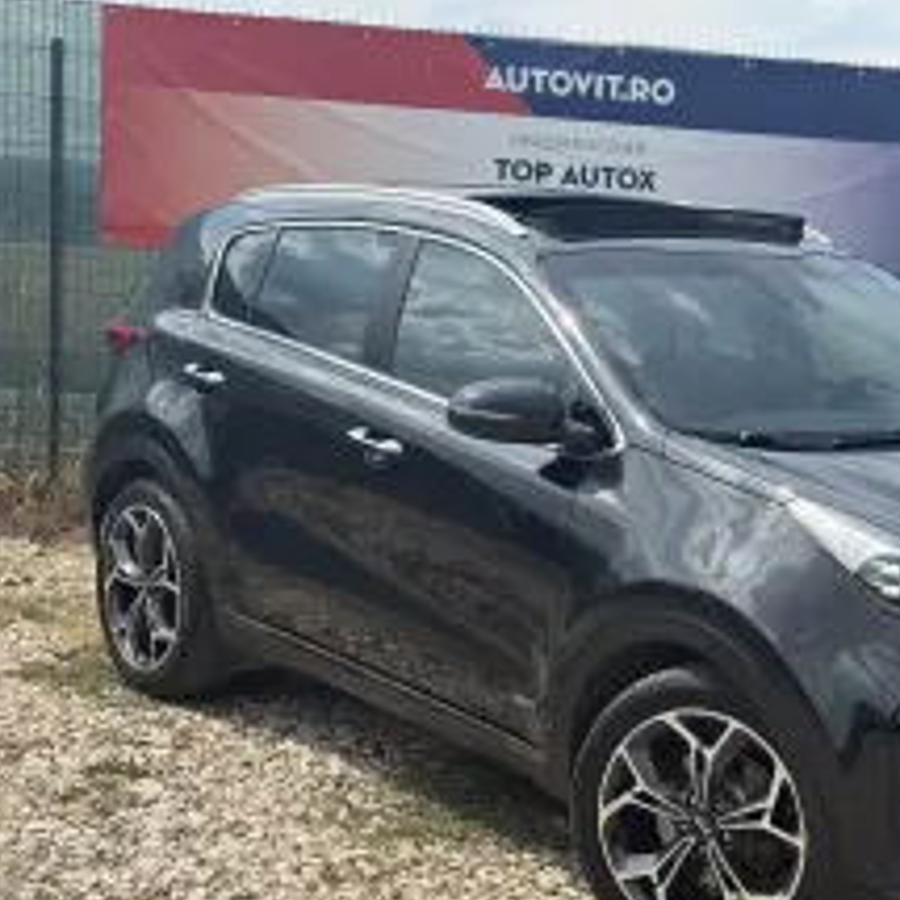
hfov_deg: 23.9
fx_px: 2088
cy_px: 557
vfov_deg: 24.3
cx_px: 749
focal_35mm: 71
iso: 80
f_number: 1.78
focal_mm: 6.76
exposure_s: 1/4098
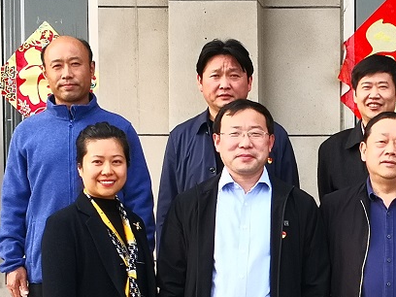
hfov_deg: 18.0
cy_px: 257
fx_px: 1235
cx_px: 346
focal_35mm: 108
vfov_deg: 13.6
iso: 50
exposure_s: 1/382
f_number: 1.6
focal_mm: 3.95
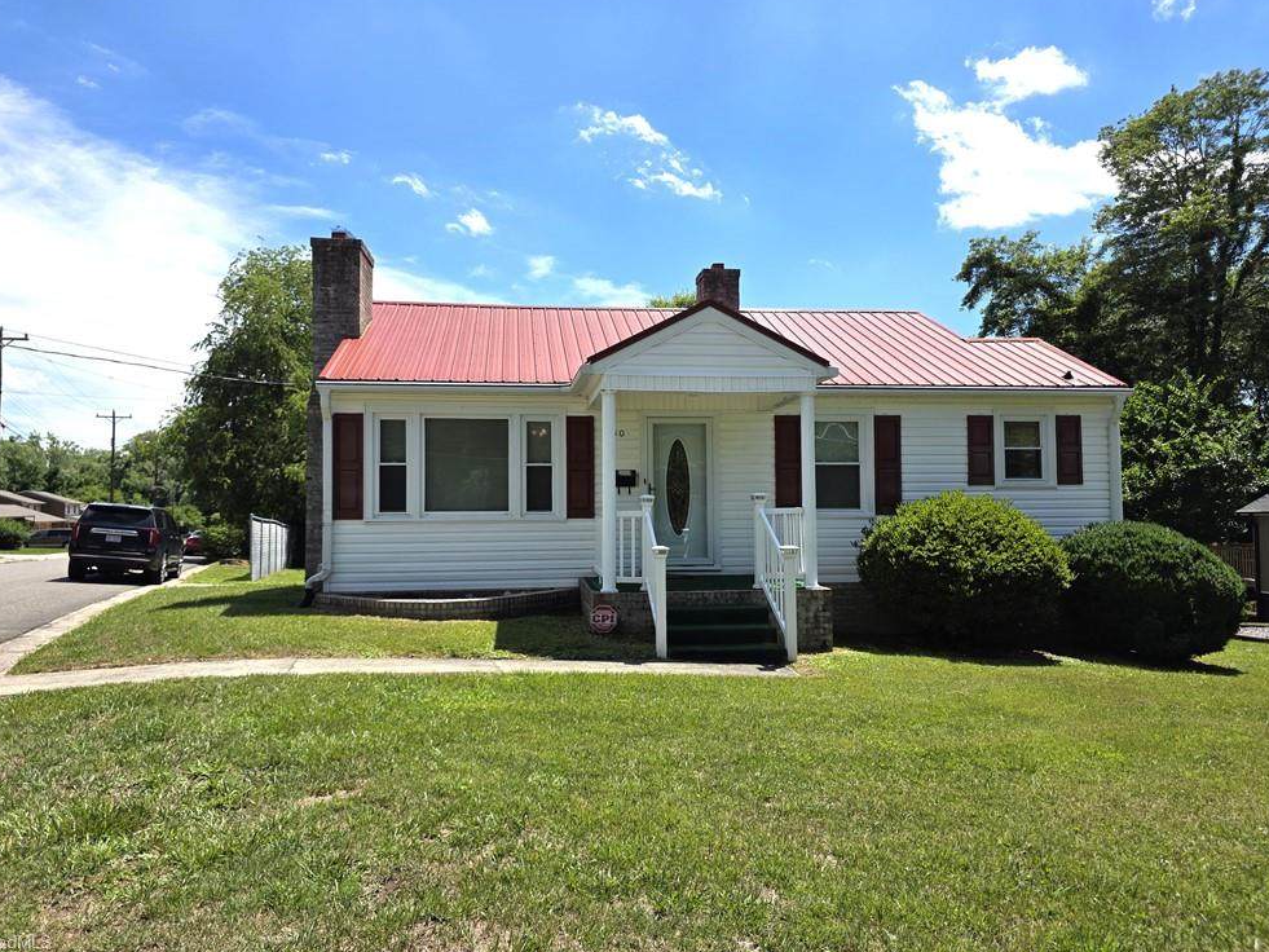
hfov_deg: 71.6
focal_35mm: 24
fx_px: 880
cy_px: 458
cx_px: 621
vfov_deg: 56.8
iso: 80
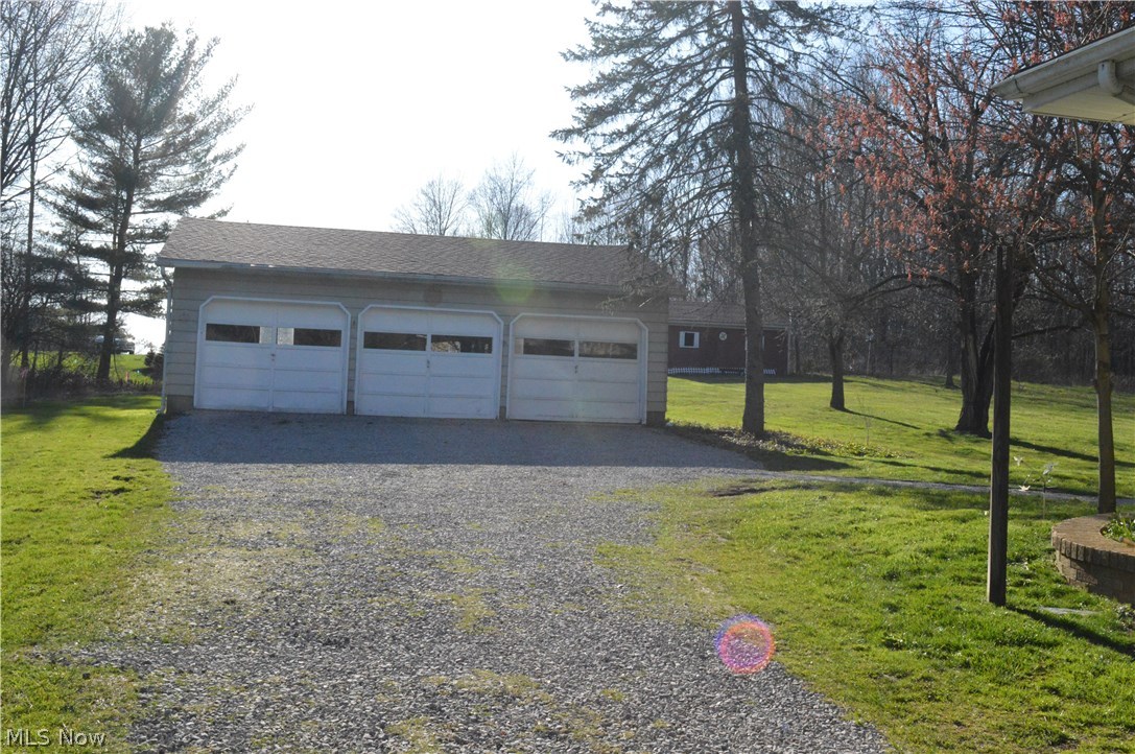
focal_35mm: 38
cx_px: 568
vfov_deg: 35.4
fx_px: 1181
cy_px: 377
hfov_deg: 51.3
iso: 3200
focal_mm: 25
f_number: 18
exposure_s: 1/1250
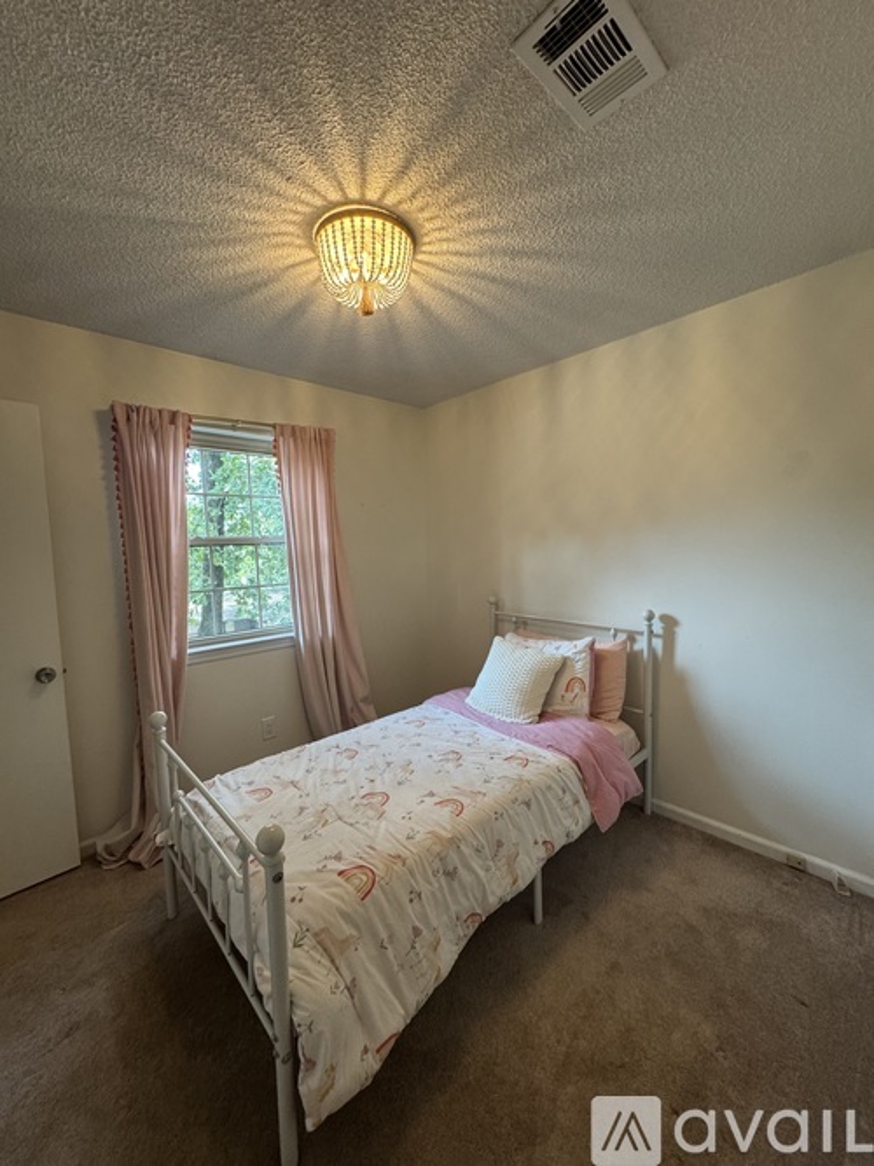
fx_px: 471
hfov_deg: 85.7
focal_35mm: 14
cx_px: 437
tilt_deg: -4.8
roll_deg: +2.7
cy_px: 583
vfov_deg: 102.1
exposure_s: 1/60
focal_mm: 2.22
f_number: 2.2
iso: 200
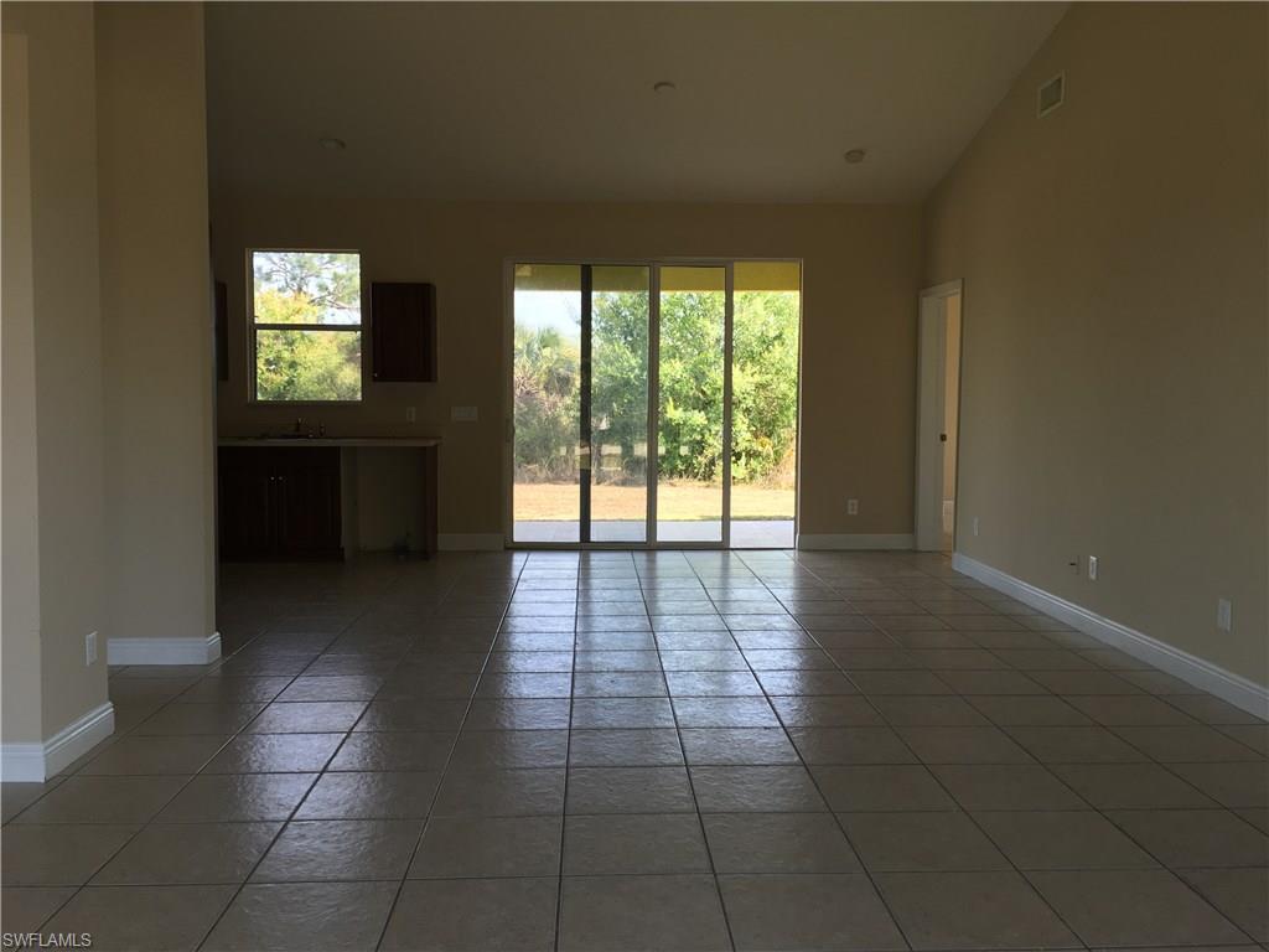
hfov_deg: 61.7
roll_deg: +0.1
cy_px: 476
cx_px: 634
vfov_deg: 48.2
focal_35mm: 29
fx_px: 1063
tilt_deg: -3.4
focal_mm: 4.15
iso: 32
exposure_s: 1/120
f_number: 2.2
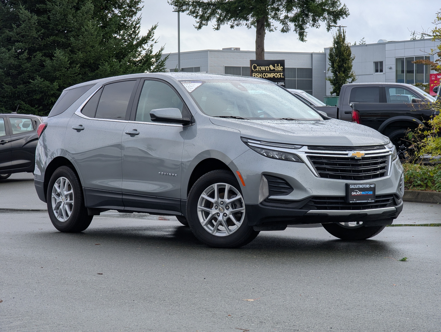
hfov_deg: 18.5
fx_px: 1352
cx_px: 220
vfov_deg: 14.0
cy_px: 166
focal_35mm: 106
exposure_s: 1/261
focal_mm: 19
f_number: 3.5
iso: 37
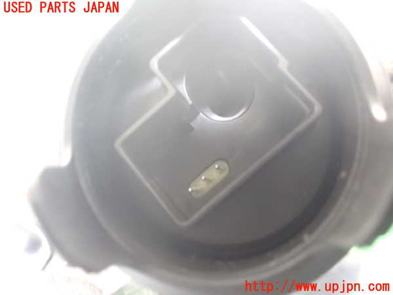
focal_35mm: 30
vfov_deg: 46.8
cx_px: 196
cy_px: 148
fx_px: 341
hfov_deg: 60.0
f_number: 2.3
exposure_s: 1/30
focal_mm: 5.4
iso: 1600
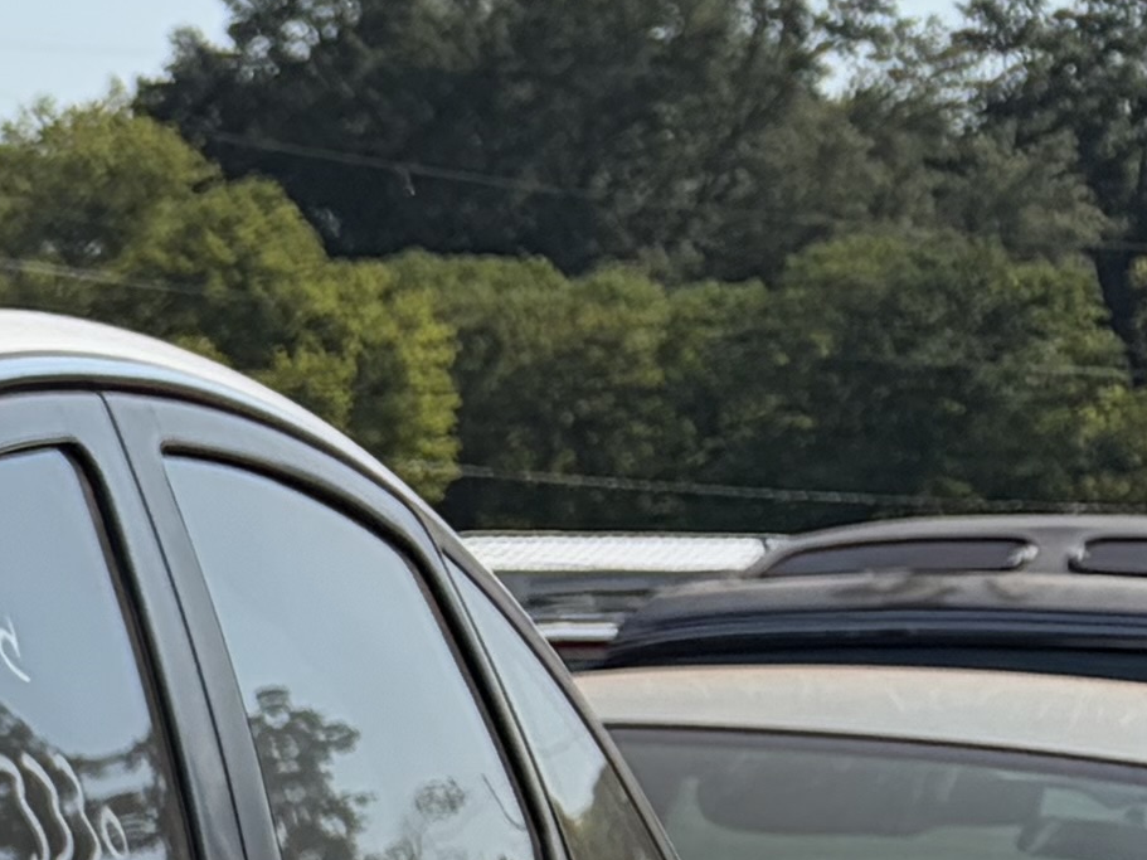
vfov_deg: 8.5
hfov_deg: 9.6
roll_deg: -1.2
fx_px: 5400
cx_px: -2186
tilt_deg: -11.9
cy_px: 1939
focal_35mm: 163
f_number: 1.6
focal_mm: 5.96
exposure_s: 1/4950
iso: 64
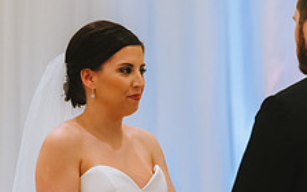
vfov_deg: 2.5
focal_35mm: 527
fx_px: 4409
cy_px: 180
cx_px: 263
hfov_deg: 4.0
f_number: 2.8
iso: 1600
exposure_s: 1/320
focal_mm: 200
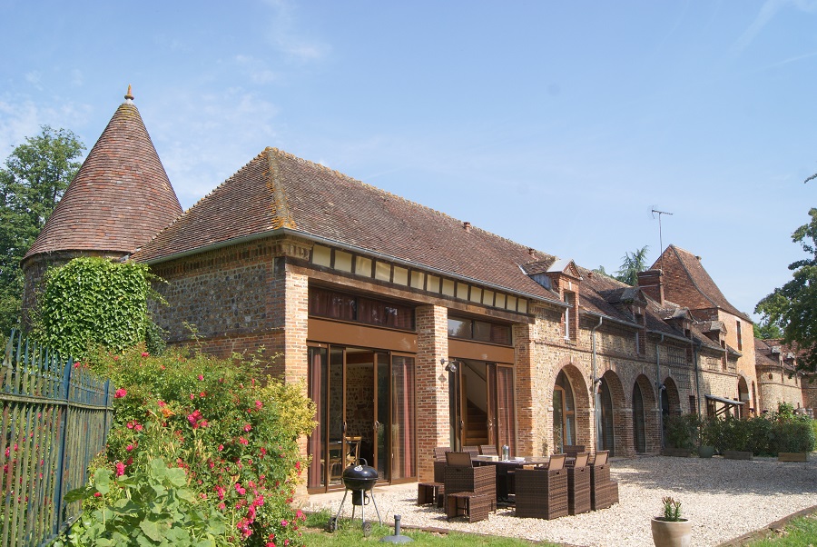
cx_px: 408
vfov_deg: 43.7
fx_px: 681
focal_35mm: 30
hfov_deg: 61.9
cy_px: 274
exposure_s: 1/250
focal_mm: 20
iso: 200
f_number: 10
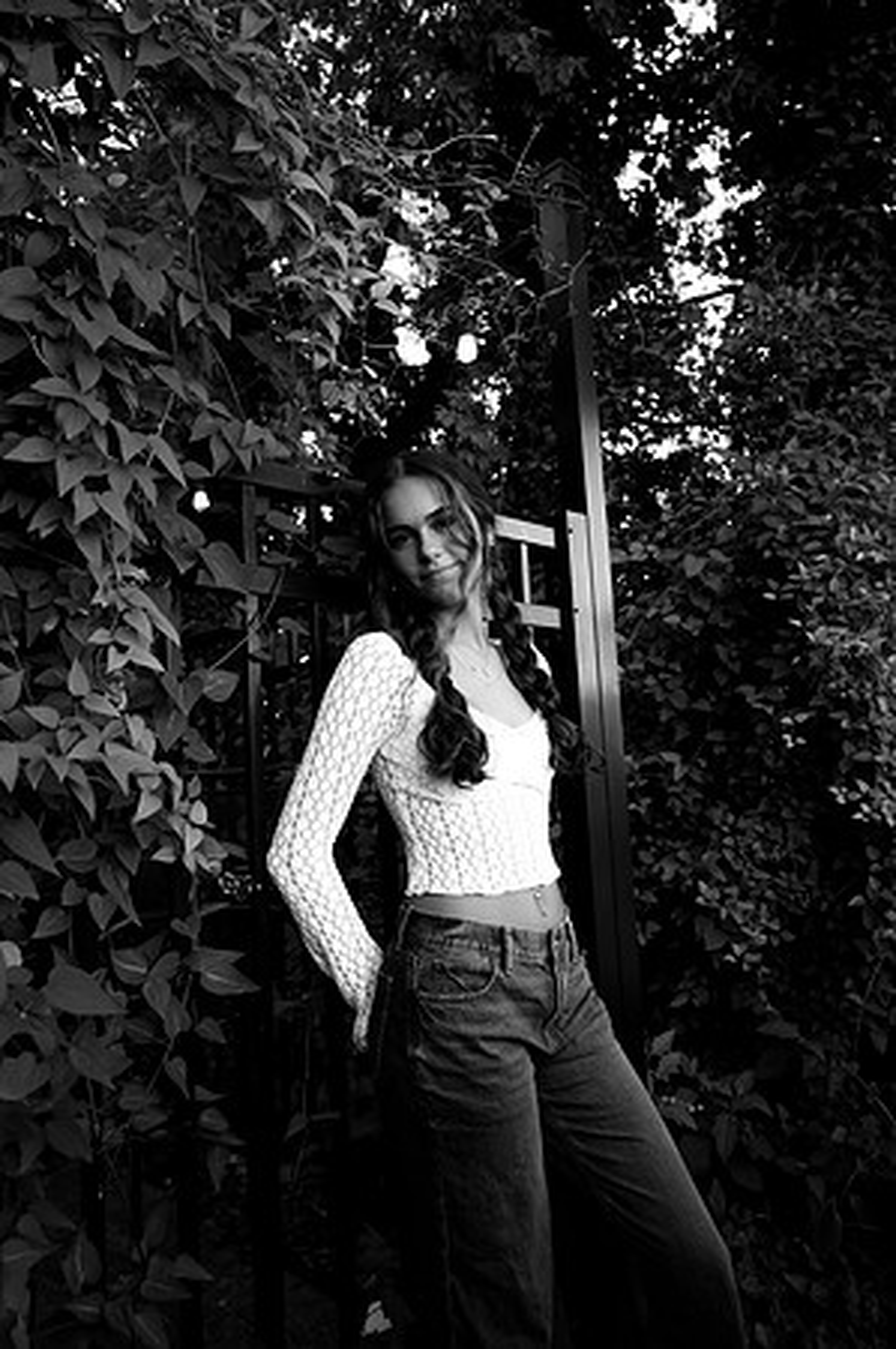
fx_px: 898
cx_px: 448
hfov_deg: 53.0
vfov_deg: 73.8
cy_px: 674
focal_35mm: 24
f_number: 4
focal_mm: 24
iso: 1600
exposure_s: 1/1000
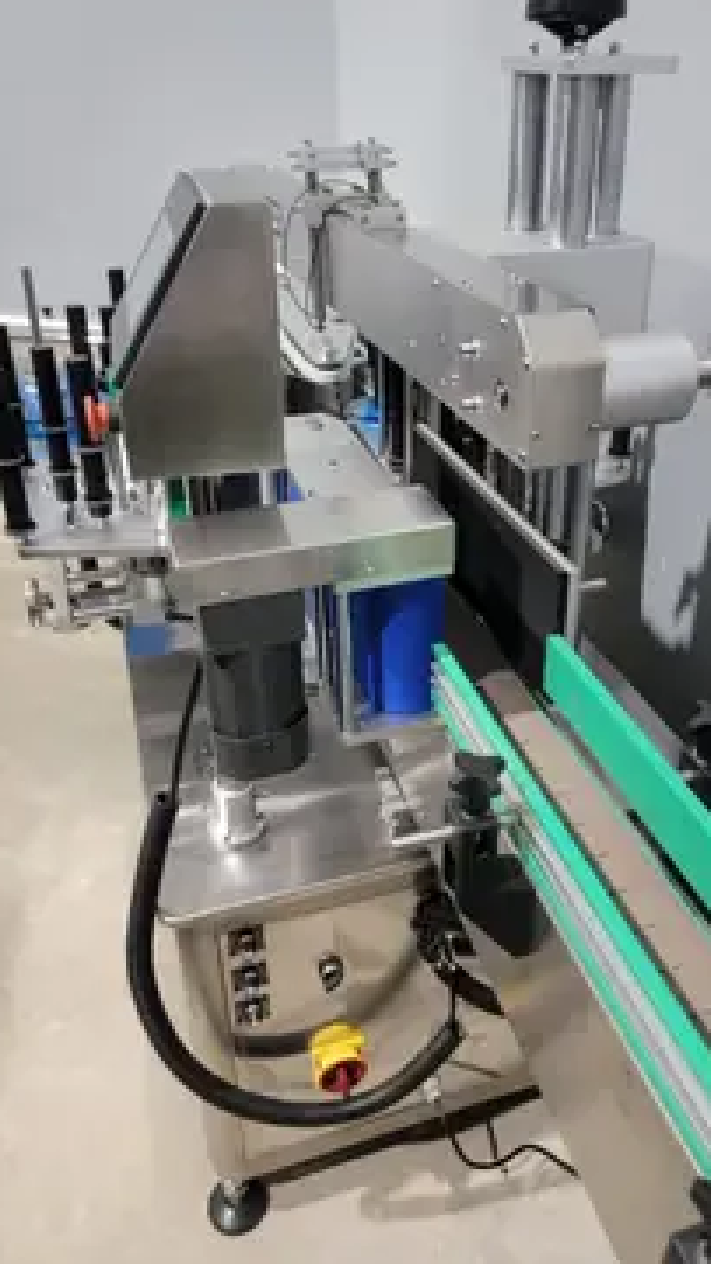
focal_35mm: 29
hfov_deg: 39.9
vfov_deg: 65.9
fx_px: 972
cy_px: 571
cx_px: 438
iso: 500
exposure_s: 1/40
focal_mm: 6.7
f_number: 1.8
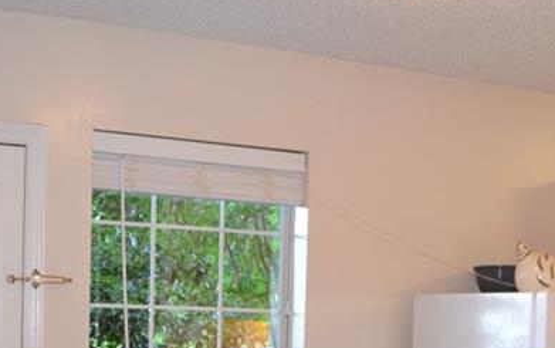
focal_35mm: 72
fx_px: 1090
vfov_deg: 17.3
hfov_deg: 28.5
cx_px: 309
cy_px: 422
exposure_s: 1/60
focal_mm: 18
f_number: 3.5
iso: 1250
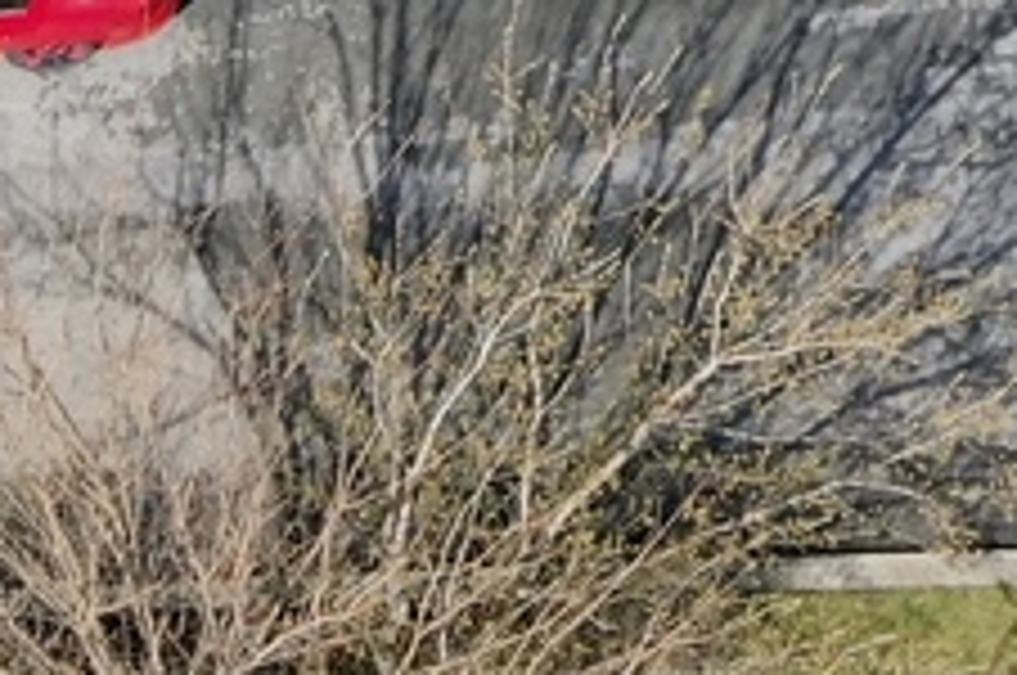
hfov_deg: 9.8
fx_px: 5670
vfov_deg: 6.2
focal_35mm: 201
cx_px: -693
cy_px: 2182
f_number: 5.6
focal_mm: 10.26
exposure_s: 1/400
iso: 100
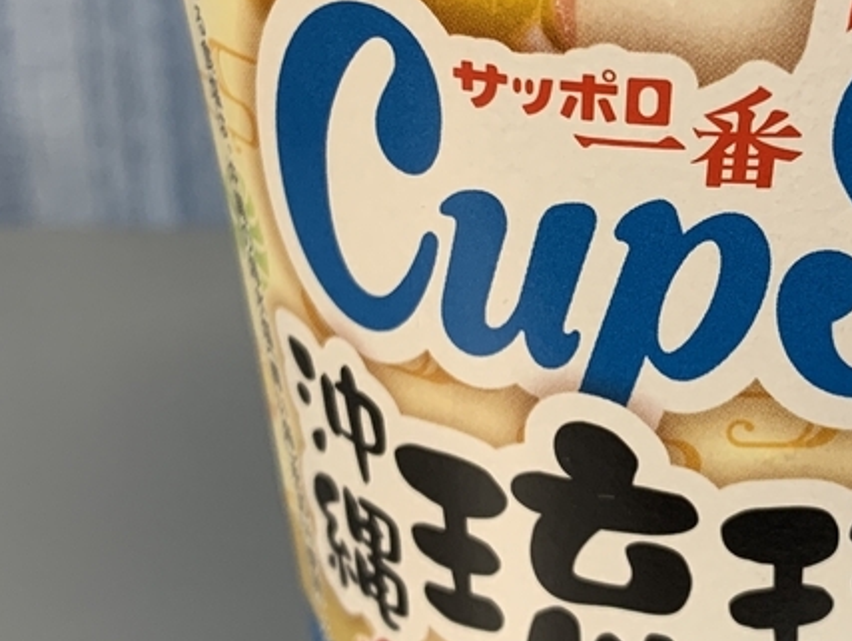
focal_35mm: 73
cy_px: 216
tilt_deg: -19.6
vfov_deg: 20.1
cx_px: 726
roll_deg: -0.4
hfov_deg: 26.0
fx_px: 1798
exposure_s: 1/60
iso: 125
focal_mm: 4.25
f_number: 1.8
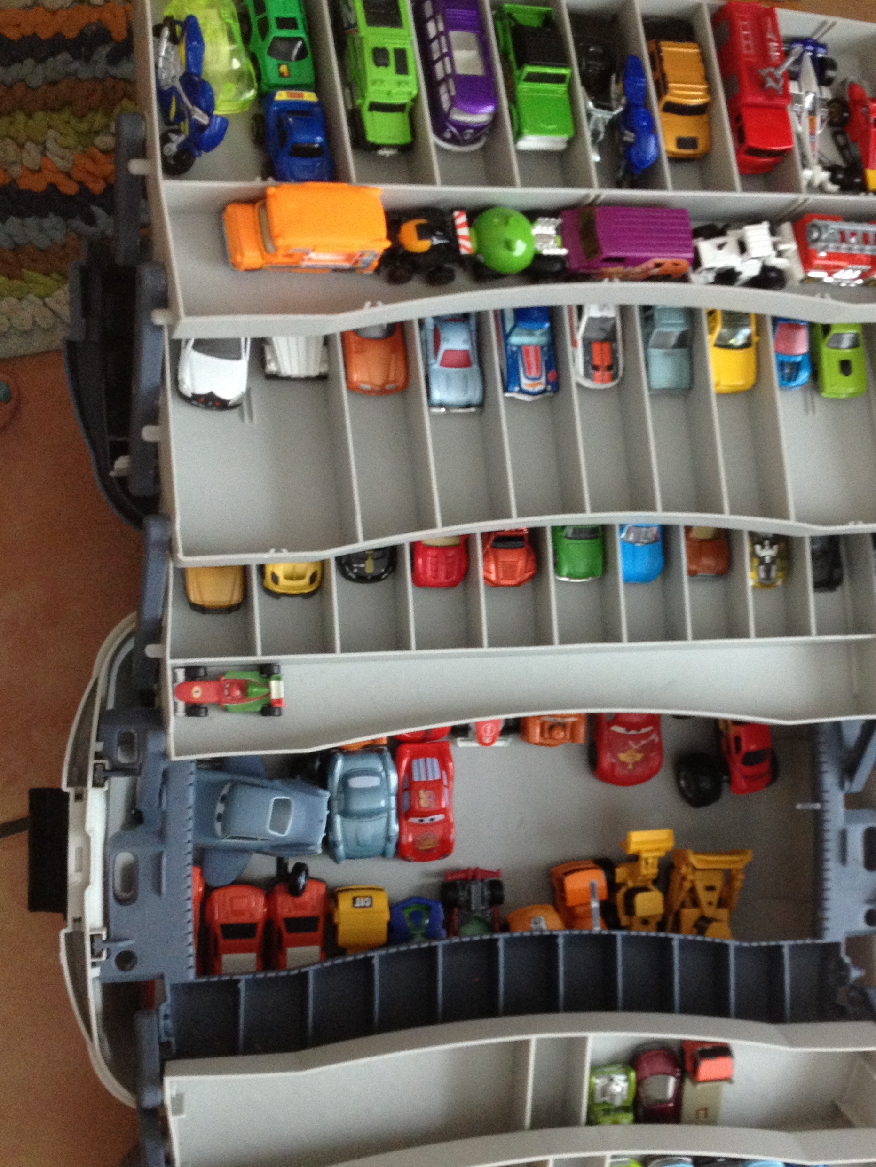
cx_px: 568
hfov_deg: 31.3
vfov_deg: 41.0
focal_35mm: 46
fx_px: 1552
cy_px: 717
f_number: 2.4
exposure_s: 1/20
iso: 250
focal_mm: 4.28
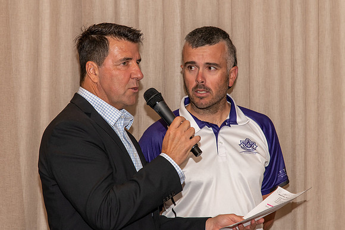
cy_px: 99
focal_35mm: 139
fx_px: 1334
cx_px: 160
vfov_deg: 9.9
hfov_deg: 14.7
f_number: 5.6
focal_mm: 120
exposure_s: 1/60
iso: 800
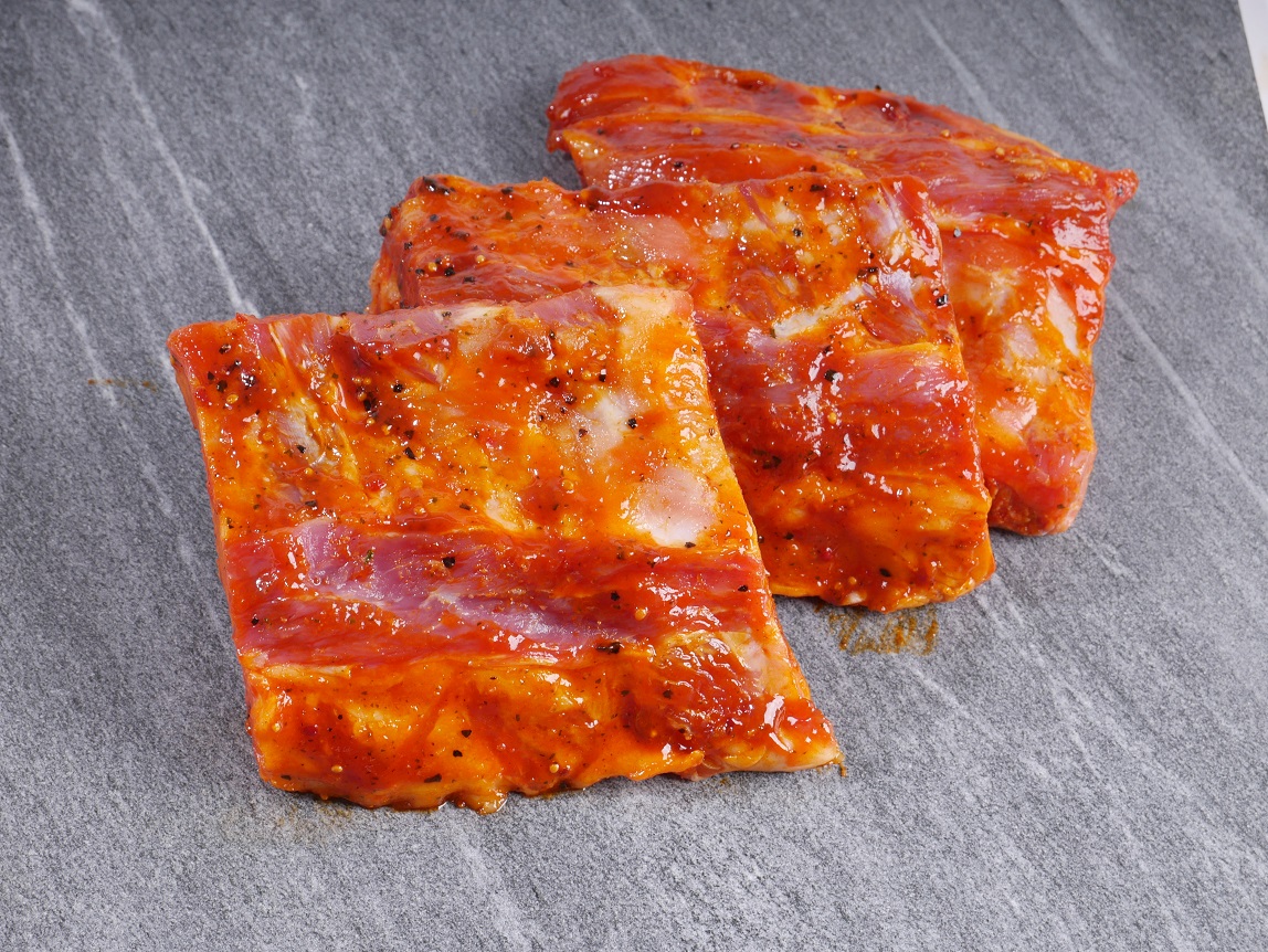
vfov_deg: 18.4
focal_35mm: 80
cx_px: 634
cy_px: 476
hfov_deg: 24.4
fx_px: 2932
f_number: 9
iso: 200
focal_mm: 40
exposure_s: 1/160
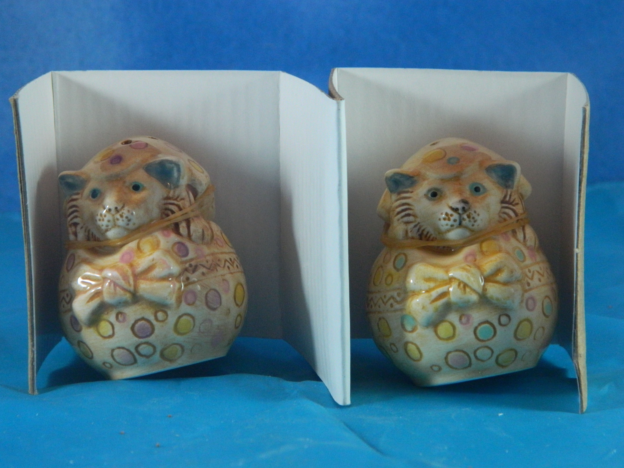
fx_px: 1514
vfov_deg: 17.6
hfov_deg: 23.3
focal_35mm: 84
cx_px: 312
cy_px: 234
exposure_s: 1/50
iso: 400
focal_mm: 15.1
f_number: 4.2
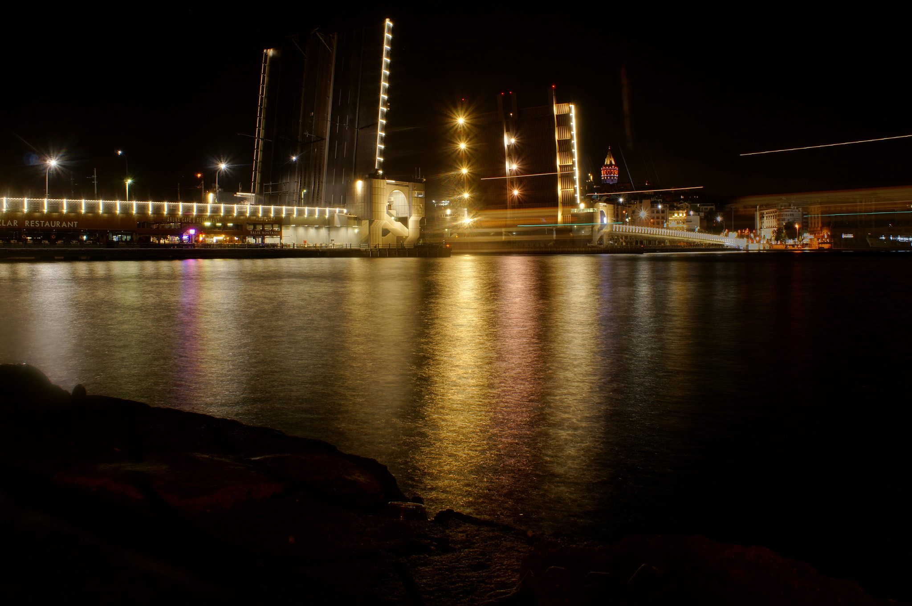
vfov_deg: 43.5
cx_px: 456
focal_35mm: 30
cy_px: 303
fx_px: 759
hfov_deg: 62.0
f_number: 13
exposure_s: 10
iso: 100
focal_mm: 20
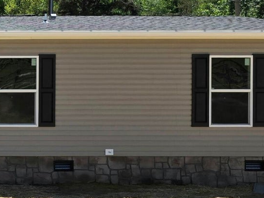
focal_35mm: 90
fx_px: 687
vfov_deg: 16.4
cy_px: 105
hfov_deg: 19.1
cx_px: -133
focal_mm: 6.3
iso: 80
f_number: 1.7
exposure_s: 1/10000
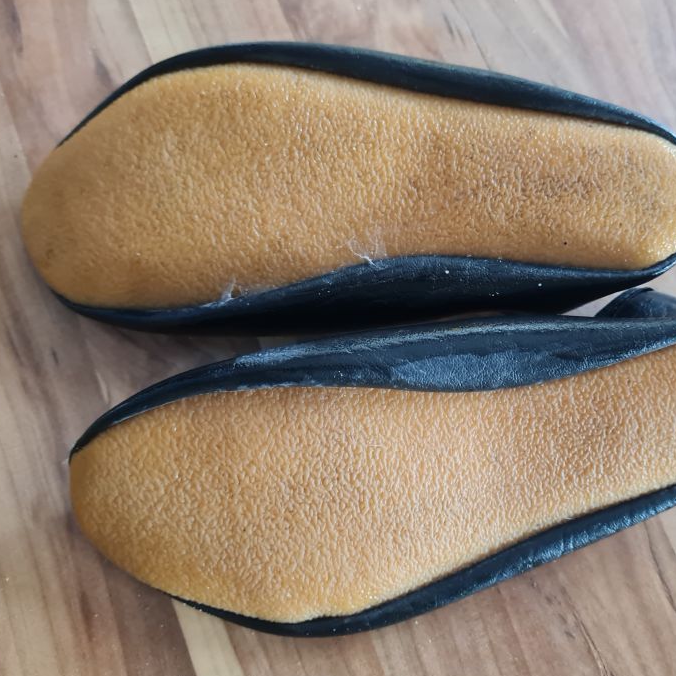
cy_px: 338
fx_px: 751
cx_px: 421
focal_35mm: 34
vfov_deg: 48.5
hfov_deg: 48.0
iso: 400
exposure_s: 1/50
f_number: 1.8
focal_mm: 5.4
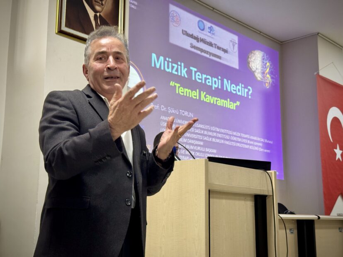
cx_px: 172
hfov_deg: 39.7
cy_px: 128
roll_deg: -0.2
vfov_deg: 30.3
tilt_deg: +11.2
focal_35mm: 48
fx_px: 476
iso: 250
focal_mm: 6.76
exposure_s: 1/60
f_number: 1.78
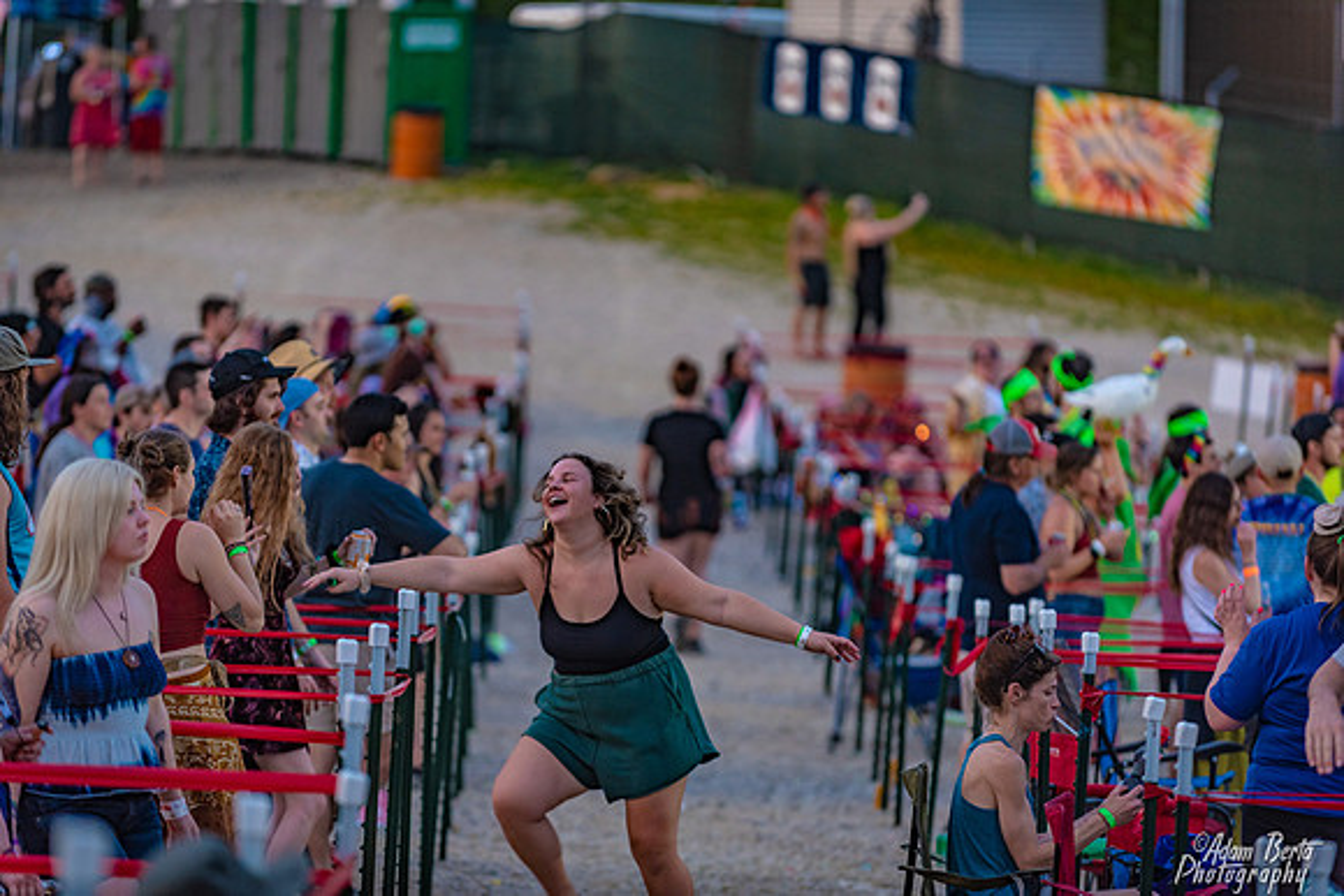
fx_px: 7468
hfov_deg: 10.3
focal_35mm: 200
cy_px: 448
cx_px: 672
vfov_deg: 6.9
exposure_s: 1/250
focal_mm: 200
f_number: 2.8
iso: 500
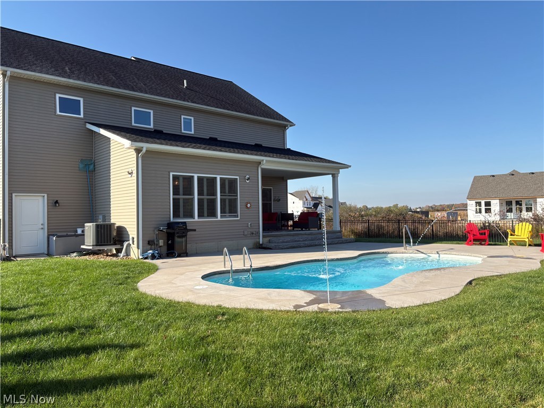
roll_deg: +2.5
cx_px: 272
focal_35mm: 26
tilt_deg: +1.3
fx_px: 409
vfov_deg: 53.1
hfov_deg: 67.3
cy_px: 204
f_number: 1.6
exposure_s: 1/1451
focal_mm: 5.96
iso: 64
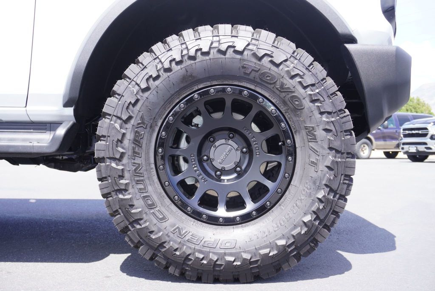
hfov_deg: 47.9
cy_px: 146
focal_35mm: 40
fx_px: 490
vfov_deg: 33.1
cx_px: 218
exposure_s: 1/80
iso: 100
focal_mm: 27
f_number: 6.3
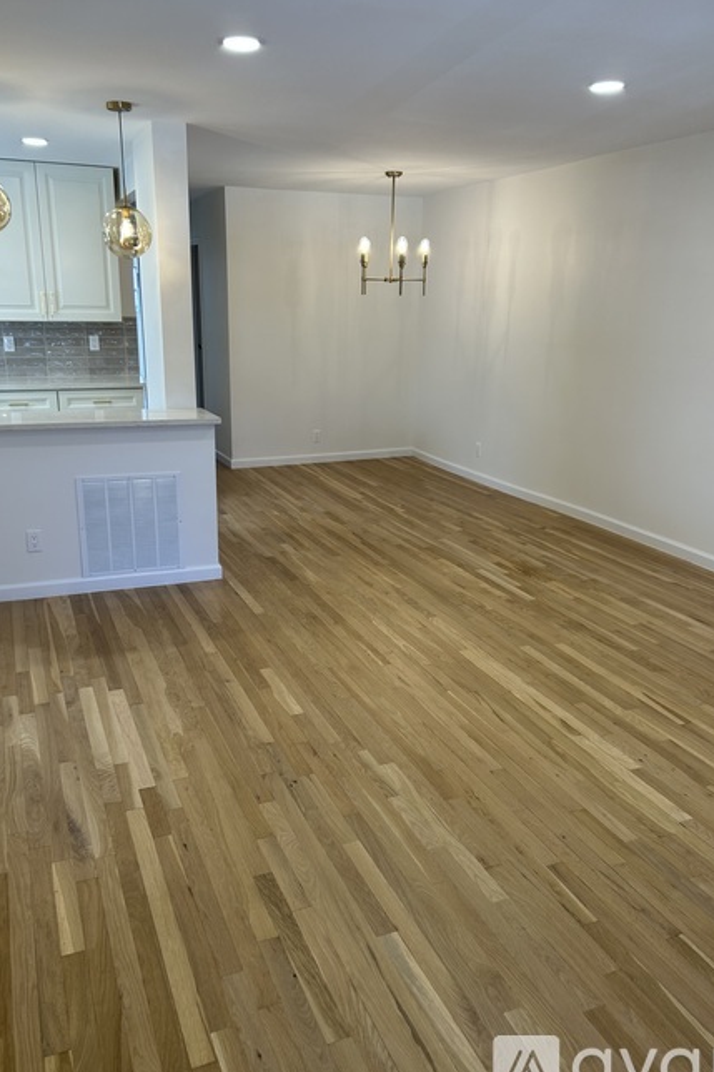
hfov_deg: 46.4
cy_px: 547
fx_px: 833
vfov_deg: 65.5
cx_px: 346
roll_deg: -1.2
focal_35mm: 28
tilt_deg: -17.5
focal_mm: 5.7
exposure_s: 1/120
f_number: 1.5
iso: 50
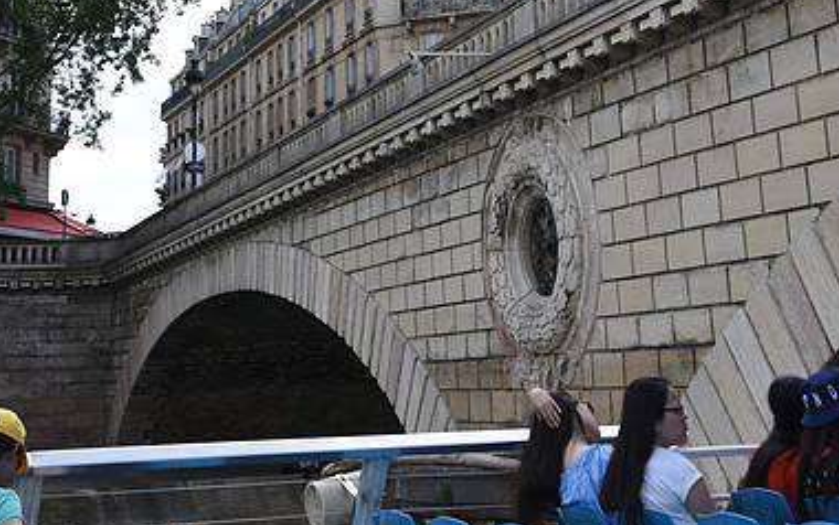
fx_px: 1602
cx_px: 418
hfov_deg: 29.4
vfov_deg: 17.8
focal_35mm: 70
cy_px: -93
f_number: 9
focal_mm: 45
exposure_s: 1/200
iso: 180
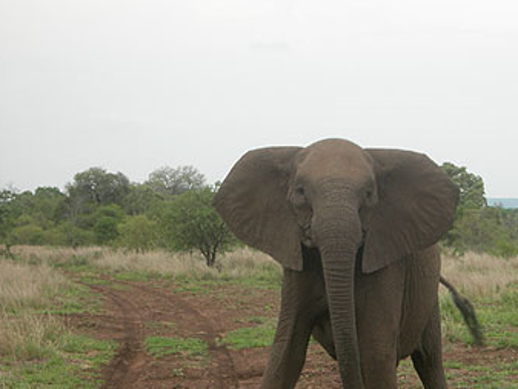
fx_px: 2260
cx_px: 337
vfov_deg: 9.8
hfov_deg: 13.1
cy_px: 258
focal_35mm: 151
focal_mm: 23.4
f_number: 8.2
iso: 50
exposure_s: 1/86.2
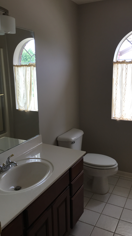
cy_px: 118
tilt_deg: -11.6
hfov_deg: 36.6
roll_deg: +0.6
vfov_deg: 61.0
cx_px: 73
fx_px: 199
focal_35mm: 32
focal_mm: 4.15
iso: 40
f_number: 2.2
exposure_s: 1/120
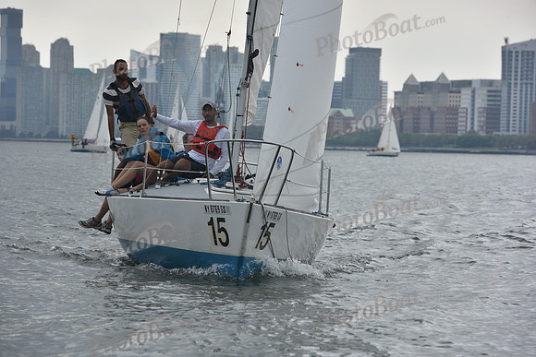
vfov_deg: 8.1
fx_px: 2532
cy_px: 178
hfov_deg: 12.1
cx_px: 268
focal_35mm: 170
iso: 400
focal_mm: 170
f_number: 8
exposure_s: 1/800
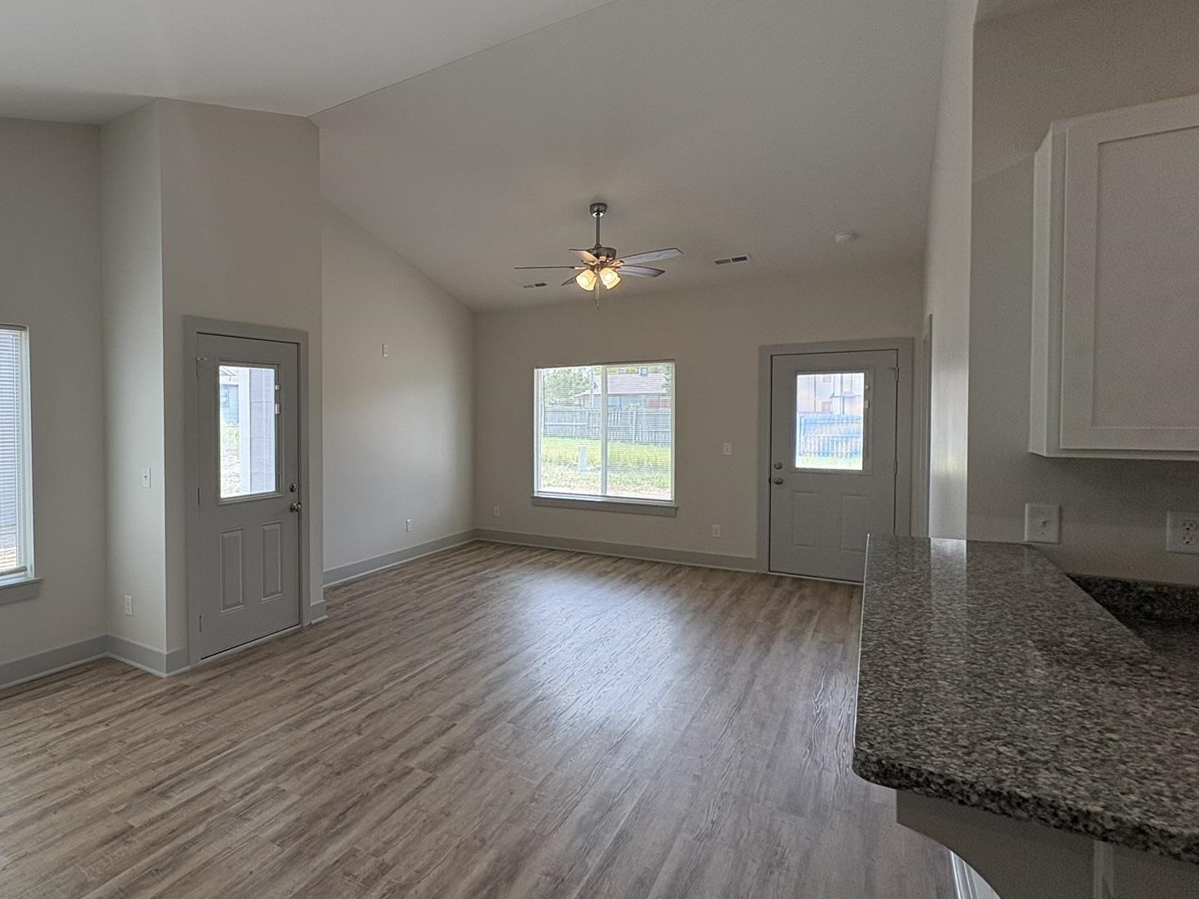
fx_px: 693
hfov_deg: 77.5
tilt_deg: -0.8
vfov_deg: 65.9
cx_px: 347
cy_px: 432
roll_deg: +1.4
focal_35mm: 20
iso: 64
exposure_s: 1/129
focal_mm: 2.22
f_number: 2.2
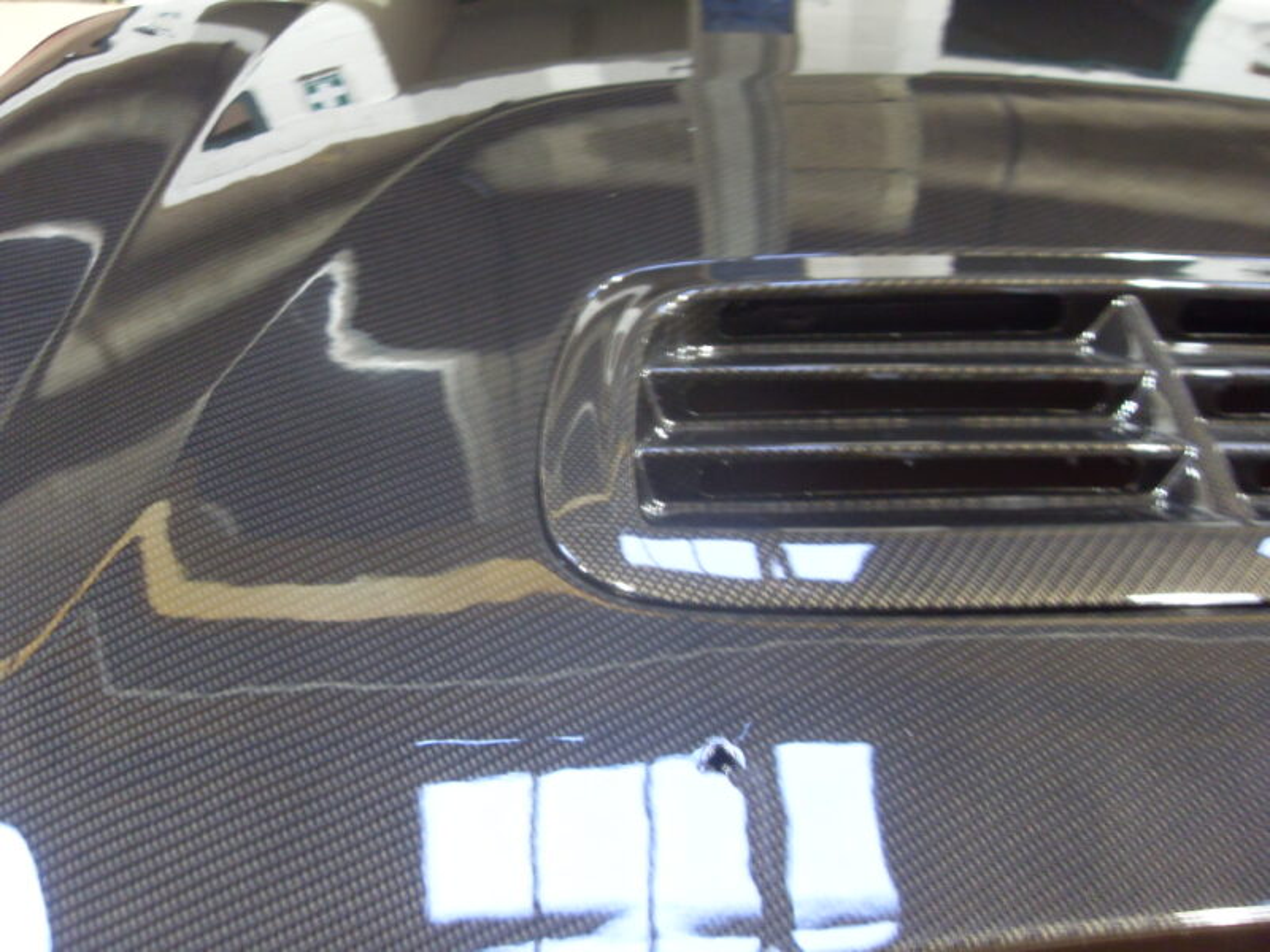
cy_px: 476
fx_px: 1284
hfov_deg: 52.6
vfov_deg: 40.7
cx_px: 635
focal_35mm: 35
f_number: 2.8
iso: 200
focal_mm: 6.3
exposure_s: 1/6
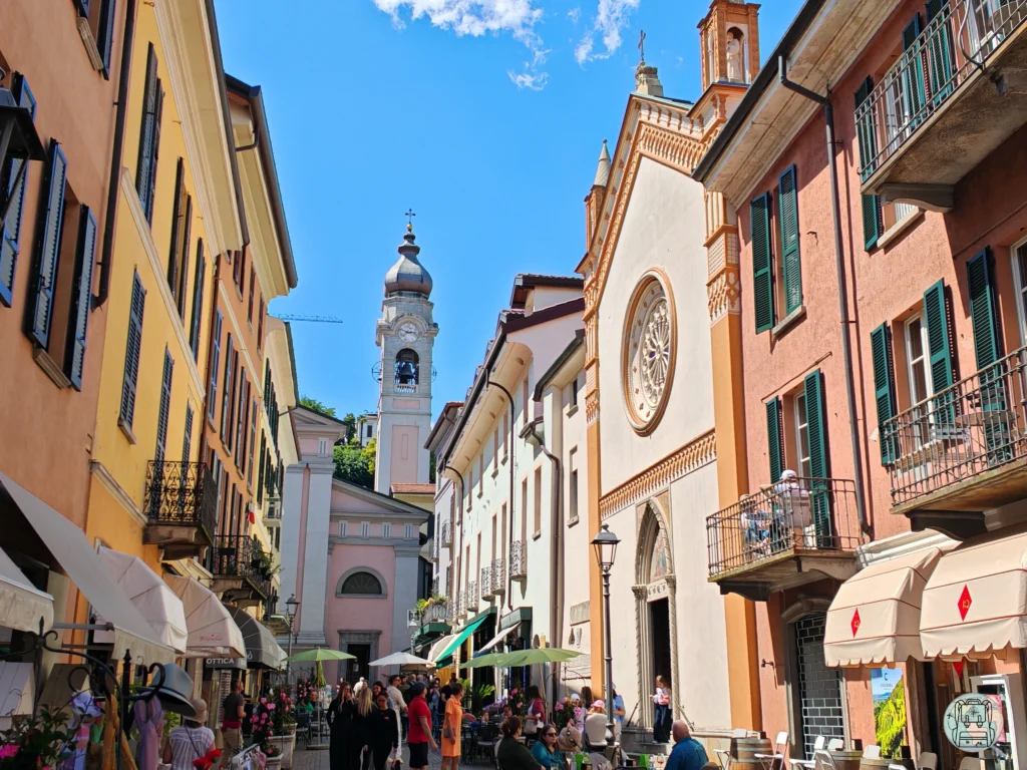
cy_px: 385
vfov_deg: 37.7
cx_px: 514
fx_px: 1127
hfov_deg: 49.0
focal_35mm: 38
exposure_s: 1/1800
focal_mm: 6.83
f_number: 2
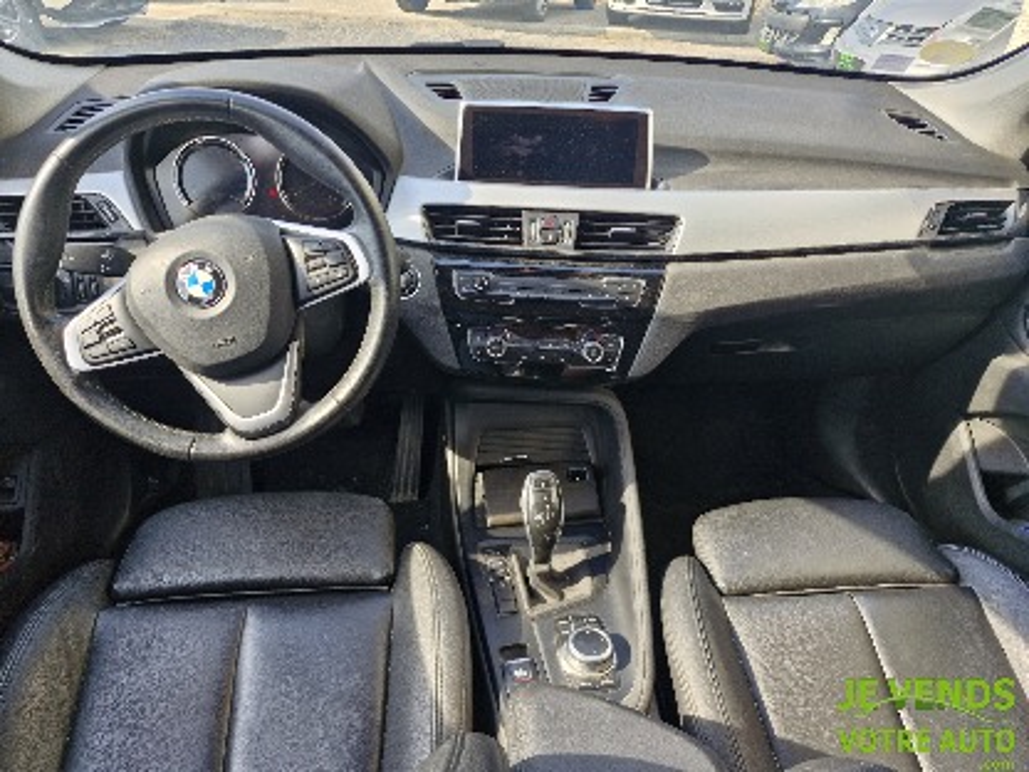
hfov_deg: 73.9
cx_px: 514
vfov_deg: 58.9
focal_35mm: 23
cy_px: 386
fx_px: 684
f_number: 1.8
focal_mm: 5.54
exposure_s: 1/180
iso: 50
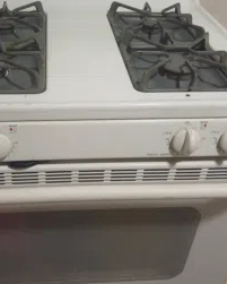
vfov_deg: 43.7
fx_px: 352
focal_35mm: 42
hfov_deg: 35.4
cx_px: 77
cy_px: 119
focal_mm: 4
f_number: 1.8
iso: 320
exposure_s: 1/50
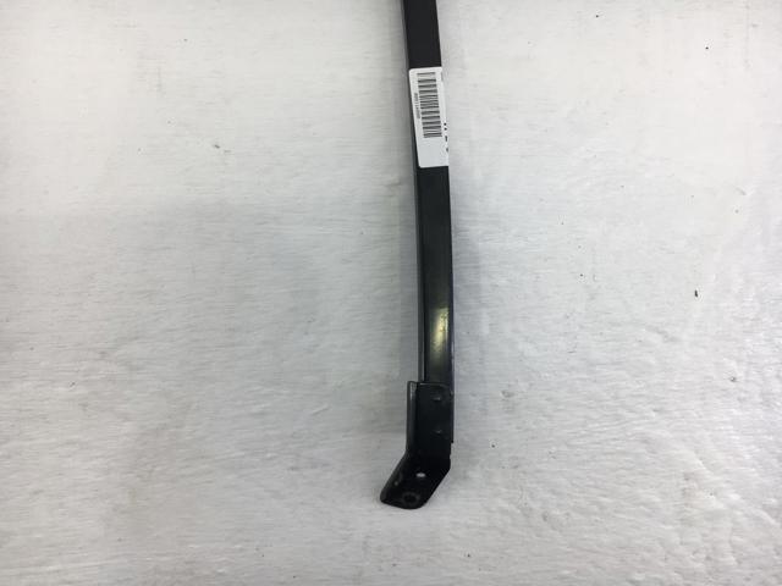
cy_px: 293
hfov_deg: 61.7
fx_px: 655
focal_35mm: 29
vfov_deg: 48.2
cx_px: 391
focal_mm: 4.15
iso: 40
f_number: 2.2
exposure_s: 1/100
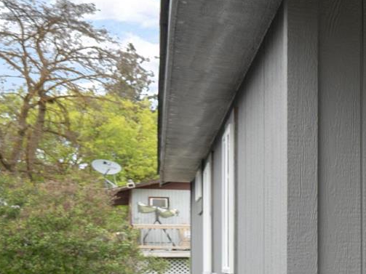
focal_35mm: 94
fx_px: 994
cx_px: 1057
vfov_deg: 15.5
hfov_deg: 12.0
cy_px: 252
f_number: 8
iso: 100
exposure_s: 1/15
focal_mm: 16
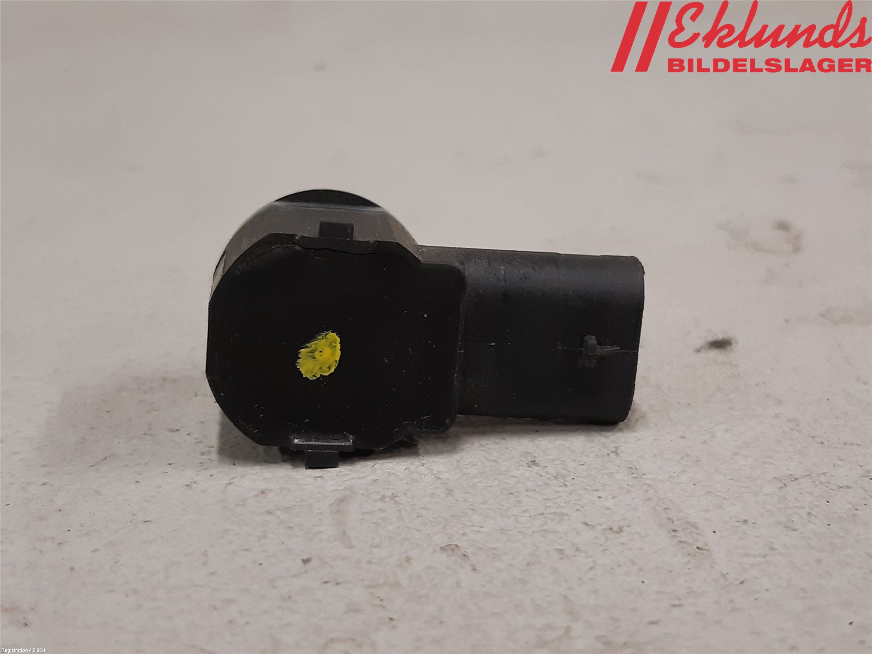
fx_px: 655
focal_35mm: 26
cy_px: 327
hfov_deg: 67.3
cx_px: 436
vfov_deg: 53.1
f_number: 1.7
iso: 160
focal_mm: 3.93
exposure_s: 1/60
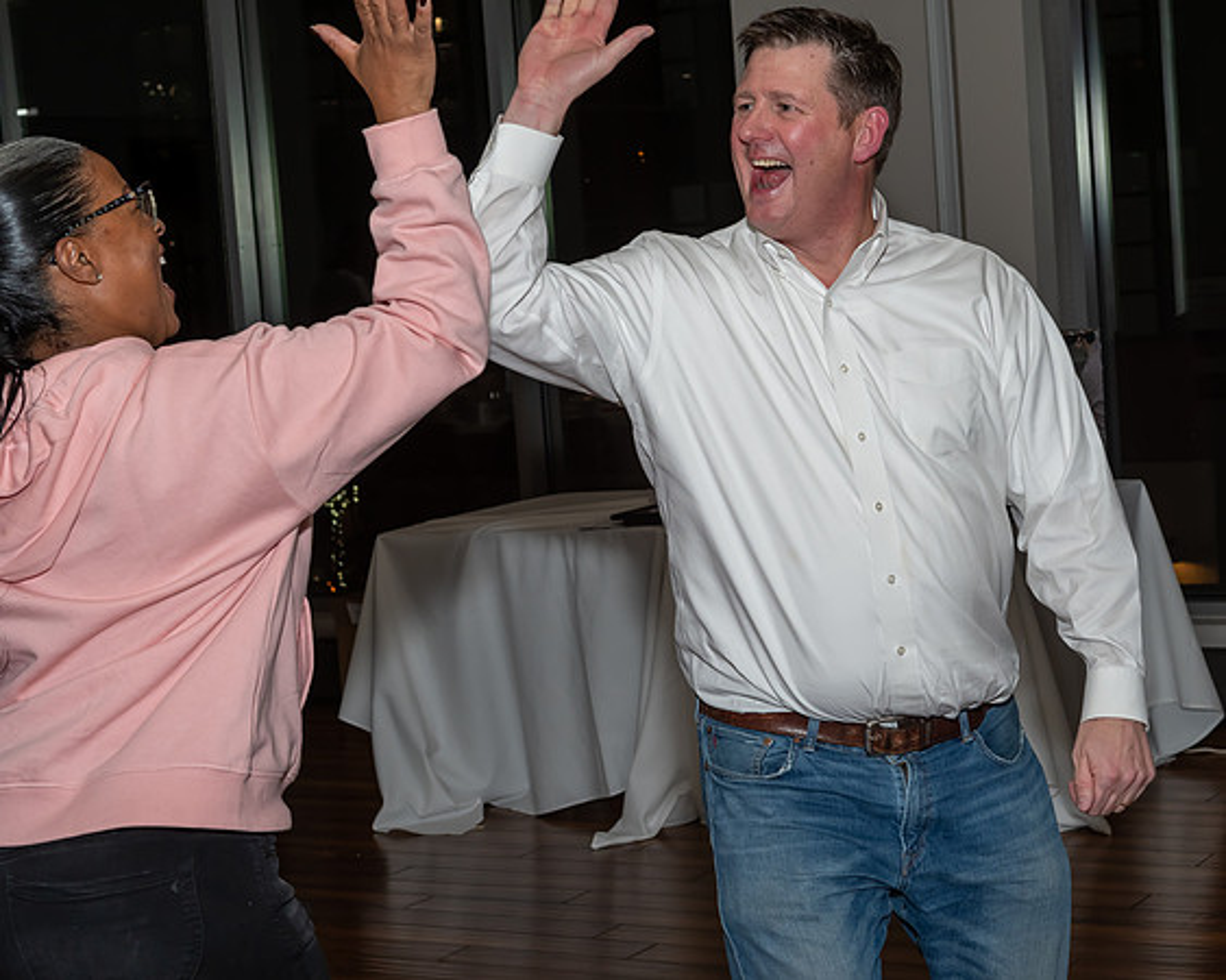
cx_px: 771
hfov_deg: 24.4
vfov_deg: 19.7
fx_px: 2827
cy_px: 514
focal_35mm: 78
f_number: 7.1
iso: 500
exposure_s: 1/250
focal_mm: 44
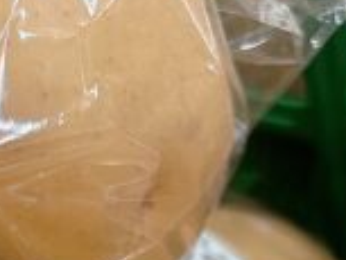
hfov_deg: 12.1
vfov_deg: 8.8
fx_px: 1631
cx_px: 90
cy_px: 454
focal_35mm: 163
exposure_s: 1/60
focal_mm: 5.96
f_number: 1.6
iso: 160
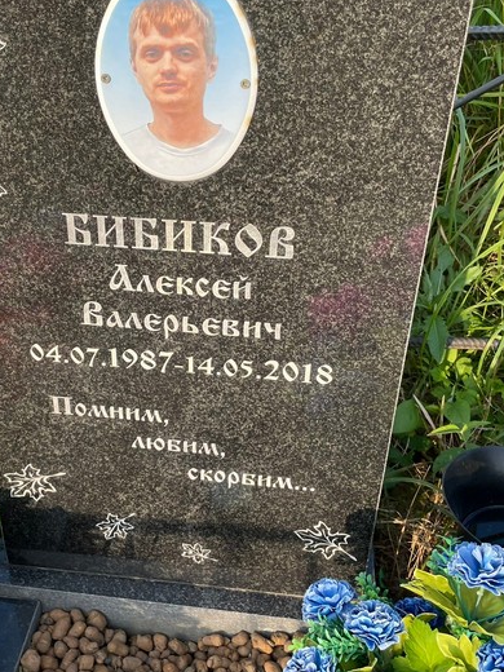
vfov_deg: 46.8
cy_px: 322
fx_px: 777
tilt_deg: -35.2
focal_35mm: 40
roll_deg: +1.9
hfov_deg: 35.8
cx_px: 198
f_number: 1.6
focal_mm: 4.2
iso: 32
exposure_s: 1/513
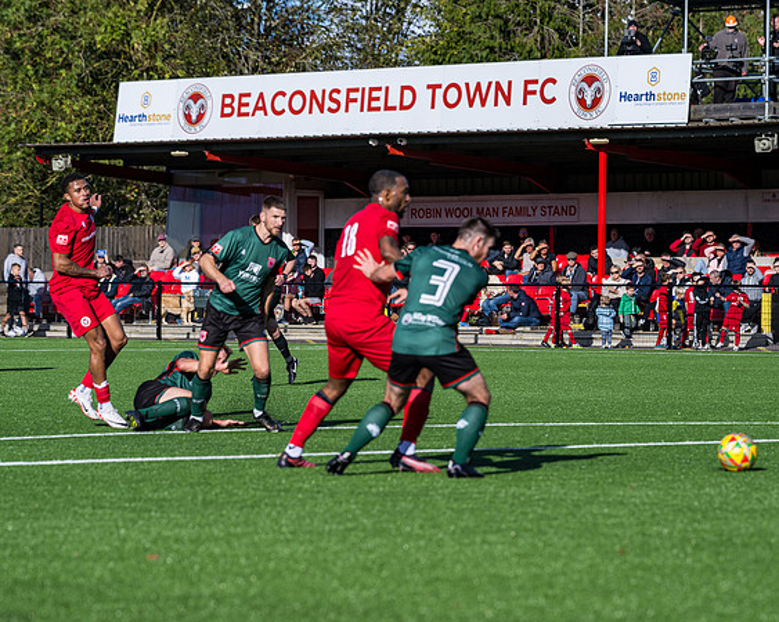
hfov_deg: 9.8
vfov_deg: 7.8
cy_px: 365
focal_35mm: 197
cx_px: 327
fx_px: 4539
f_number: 4
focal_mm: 135
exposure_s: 1/4000
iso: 200
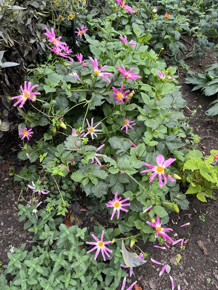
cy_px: 145
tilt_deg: -46.6
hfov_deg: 53.1
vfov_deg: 67.3
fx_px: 218
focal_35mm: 26
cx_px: 109
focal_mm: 5.1
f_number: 1.6
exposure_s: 1/121
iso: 40
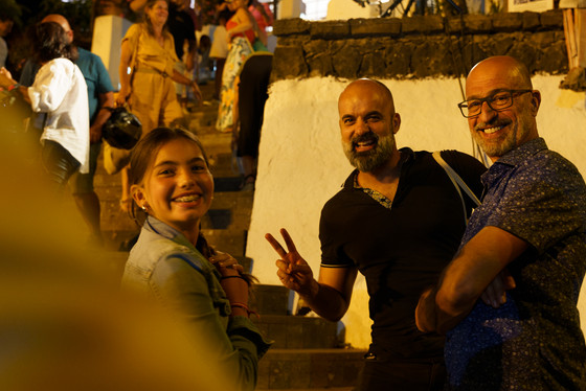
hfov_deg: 43.6
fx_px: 733
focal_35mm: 45
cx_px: 310
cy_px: 180
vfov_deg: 29.9
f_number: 3.5
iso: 2000
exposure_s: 1/40
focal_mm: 39.4
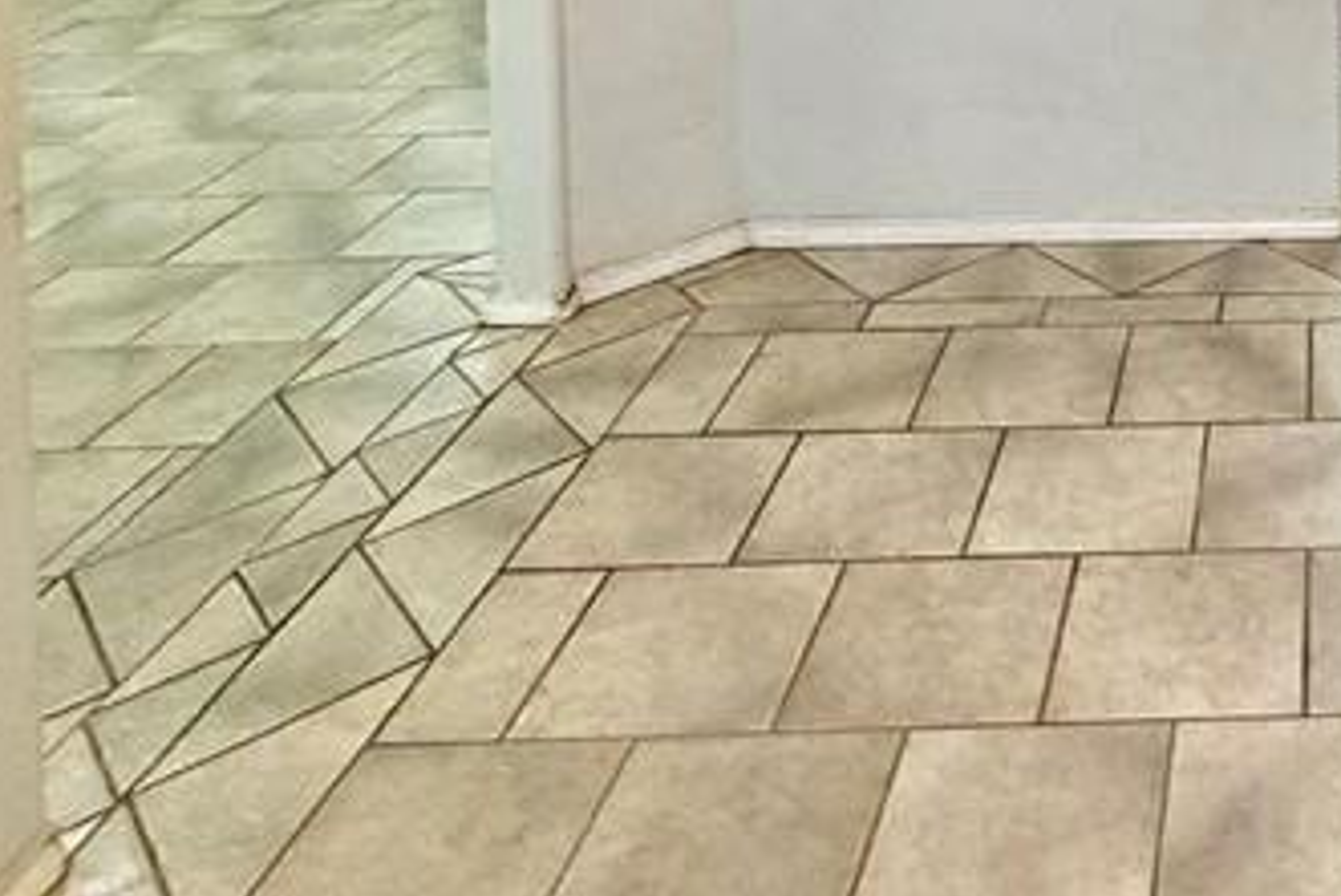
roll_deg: +0.5
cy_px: -462
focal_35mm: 45
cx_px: 1398
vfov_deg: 23.6
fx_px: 1677
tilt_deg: +0.3
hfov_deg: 37.9
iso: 400
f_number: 2.2
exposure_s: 1/60
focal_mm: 2.22
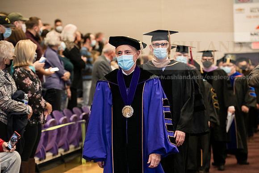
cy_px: 86
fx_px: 806
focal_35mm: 112
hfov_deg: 18.3
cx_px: 130
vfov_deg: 12.2
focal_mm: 112
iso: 2000
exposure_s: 1/200
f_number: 4
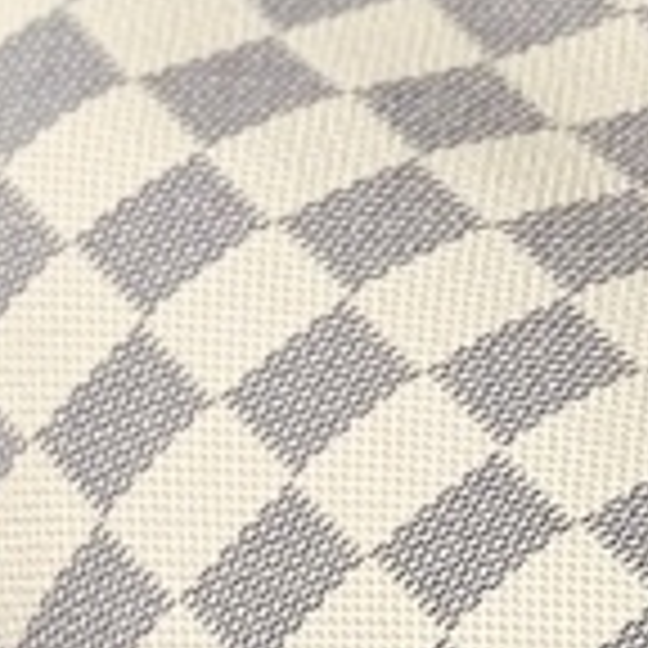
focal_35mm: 460
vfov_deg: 3.8
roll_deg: -29.2
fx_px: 9742
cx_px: 868
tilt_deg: -12.2
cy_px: 495
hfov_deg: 3.8
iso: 16
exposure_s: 1/387
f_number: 2.4
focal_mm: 6
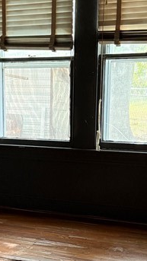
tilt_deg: -12.8
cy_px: 205
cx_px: 21
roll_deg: -0.6
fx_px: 540
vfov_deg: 26.7
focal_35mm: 78
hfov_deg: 15.3
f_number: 1.78
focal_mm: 6.76
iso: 800
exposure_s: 1/56
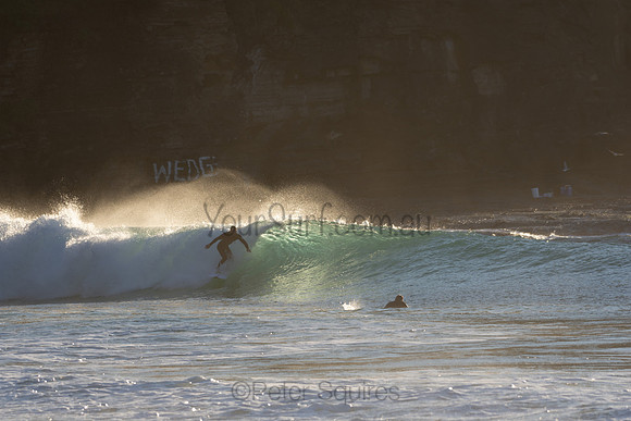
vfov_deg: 3.5
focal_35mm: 390
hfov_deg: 5.3
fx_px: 6837
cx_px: 316
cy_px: 210
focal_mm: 260
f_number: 5.6
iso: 100
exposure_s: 1/640
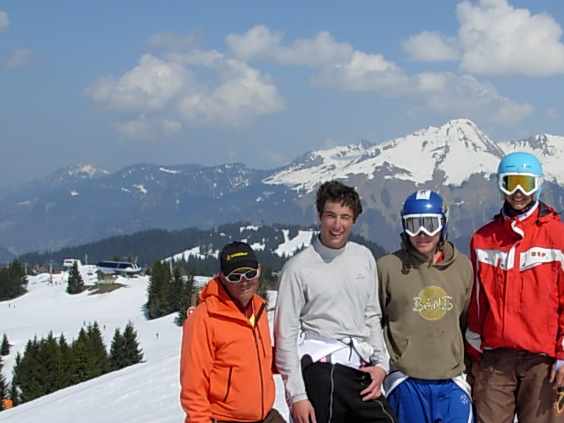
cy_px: 301
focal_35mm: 69
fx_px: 1124
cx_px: 466
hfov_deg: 27.5
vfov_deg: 21.2
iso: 50
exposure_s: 1/1024
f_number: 4.9
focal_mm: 6.3
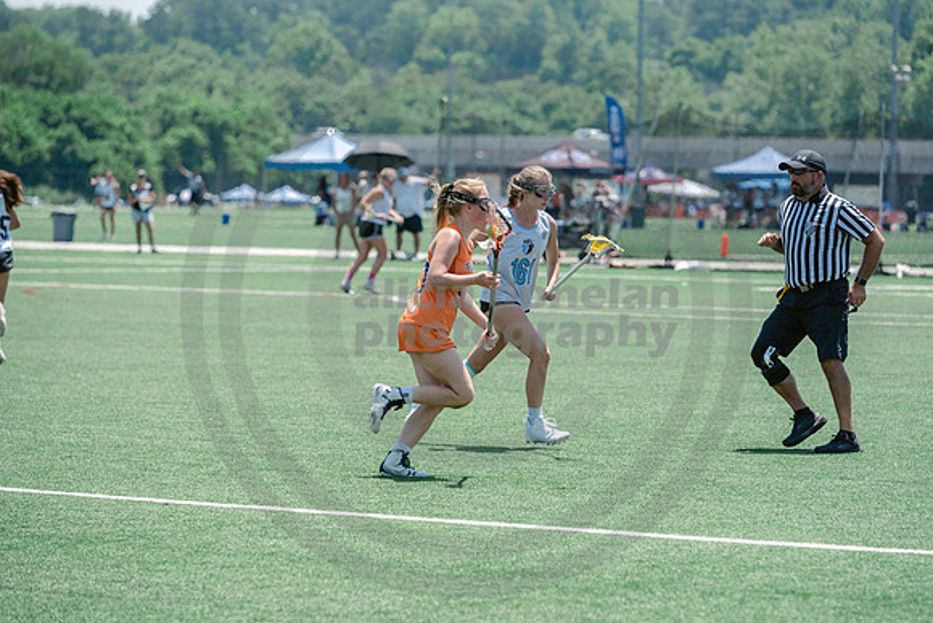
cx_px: 466
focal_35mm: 200
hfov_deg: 10.3
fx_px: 5184
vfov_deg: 6.9
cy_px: 312
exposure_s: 1/1600
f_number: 5
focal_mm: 200
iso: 400
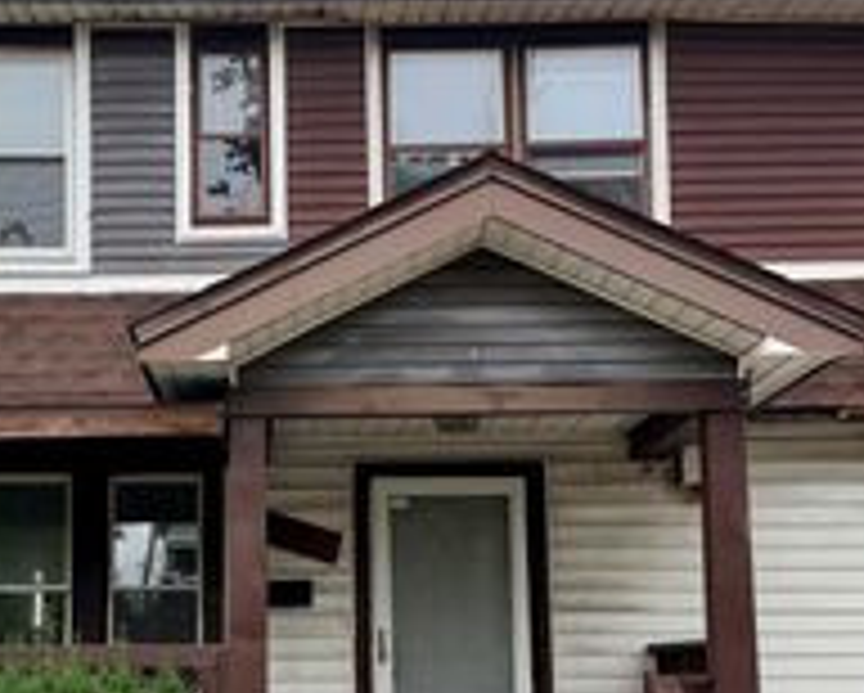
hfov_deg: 30.6
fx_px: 1561
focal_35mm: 61
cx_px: 261
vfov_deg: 24.9
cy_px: 470
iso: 100
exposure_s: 1/1192
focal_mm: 6.76
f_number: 1.78
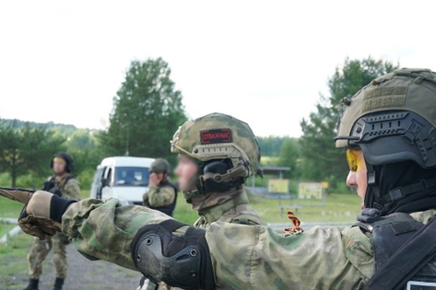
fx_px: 893
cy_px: 190
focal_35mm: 74
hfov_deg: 27.0
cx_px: 336
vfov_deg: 18.4
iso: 100
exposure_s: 1/100
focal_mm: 31
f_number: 5
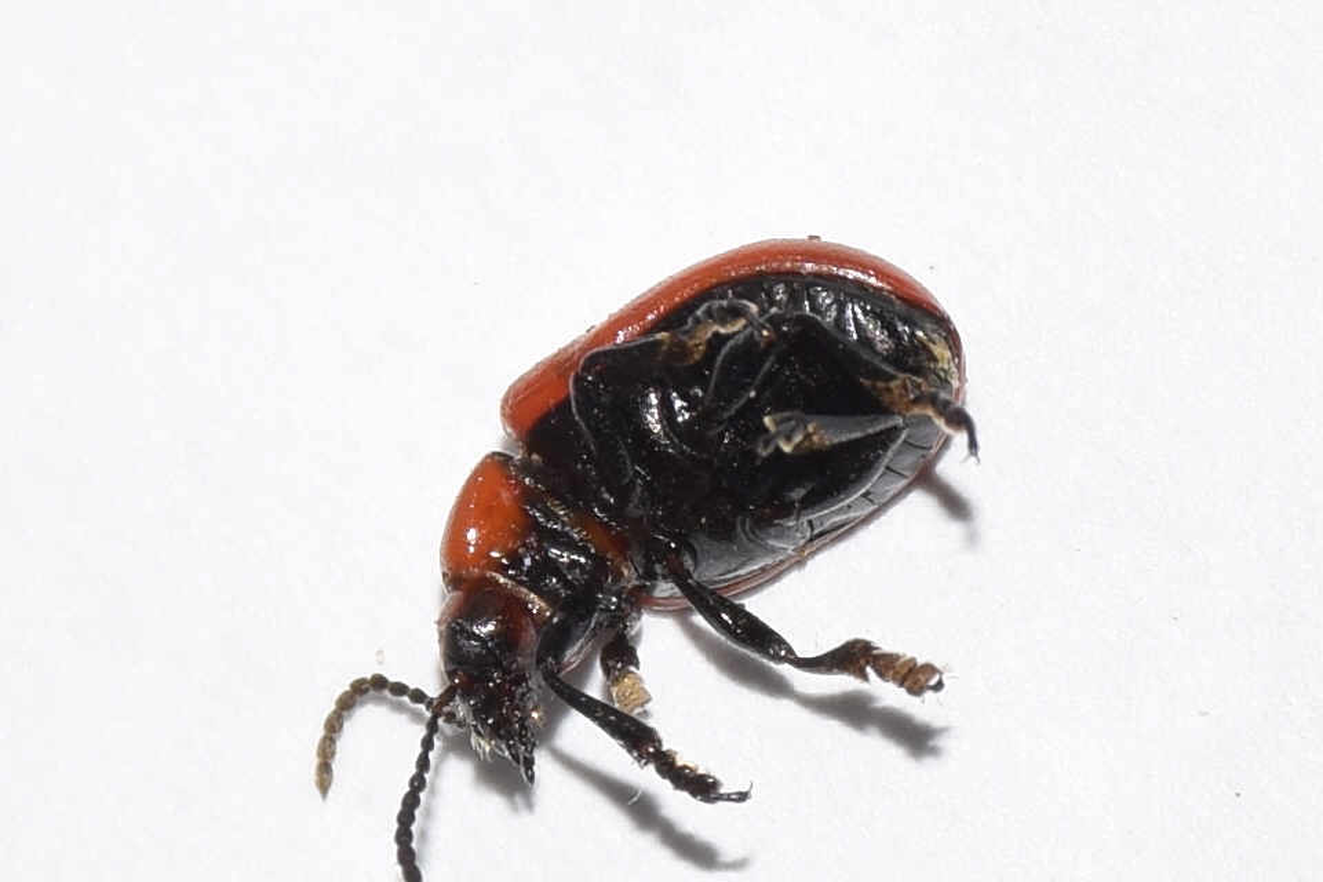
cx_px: 662
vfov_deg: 7.5
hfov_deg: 11.2
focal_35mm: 183
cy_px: 441
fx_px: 6725
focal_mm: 122
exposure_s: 1/160
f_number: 11
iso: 100
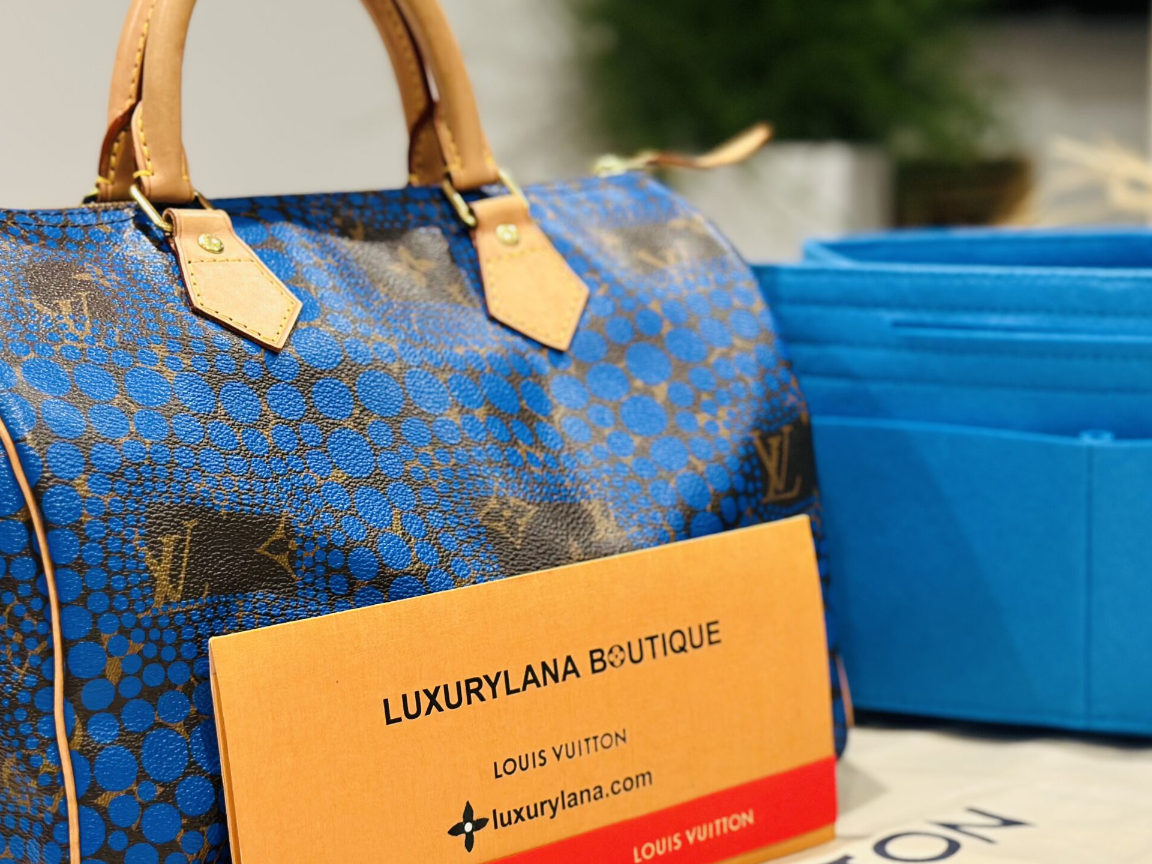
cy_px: 568
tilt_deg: -12.2
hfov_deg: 30.3
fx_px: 2130
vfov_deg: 22.8
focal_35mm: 64
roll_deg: +2.5
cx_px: 569
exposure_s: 1/60
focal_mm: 6.86
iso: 200
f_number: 1.78
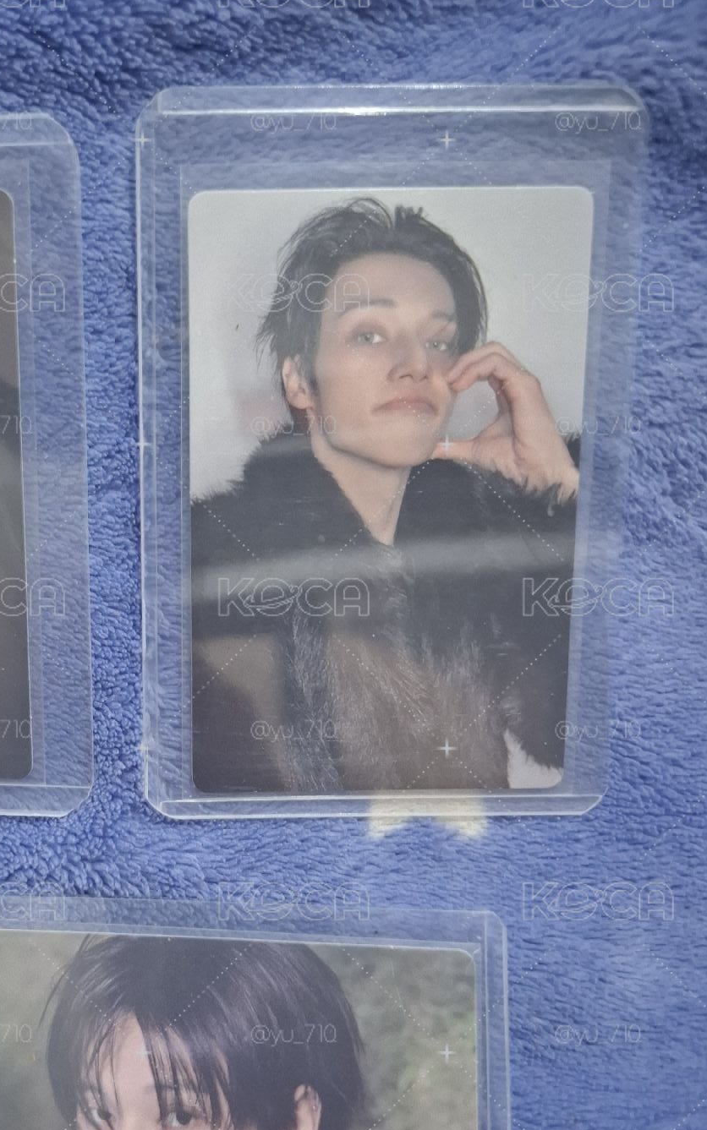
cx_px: 142
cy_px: 647
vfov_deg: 55.1
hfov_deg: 35.1
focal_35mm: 35
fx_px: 1079
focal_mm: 5.54
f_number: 1.8
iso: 800
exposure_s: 1/24
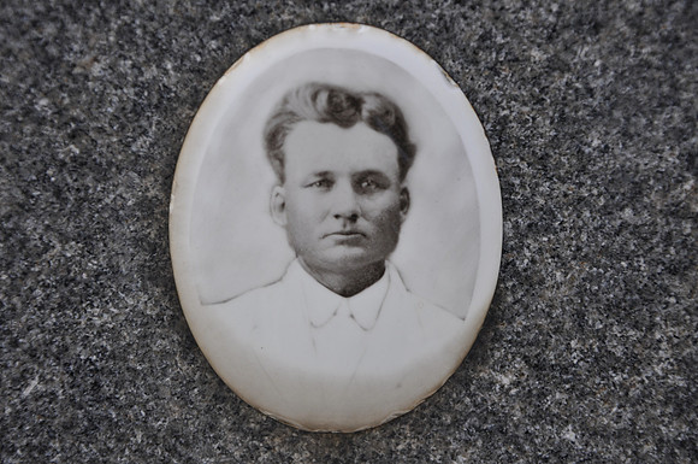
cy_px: 232
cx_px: 349
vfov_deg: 14.7
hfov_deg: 21.9
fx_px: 1801
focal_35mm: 93
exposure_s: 1/125
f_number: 5.6
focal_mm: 62
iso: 250
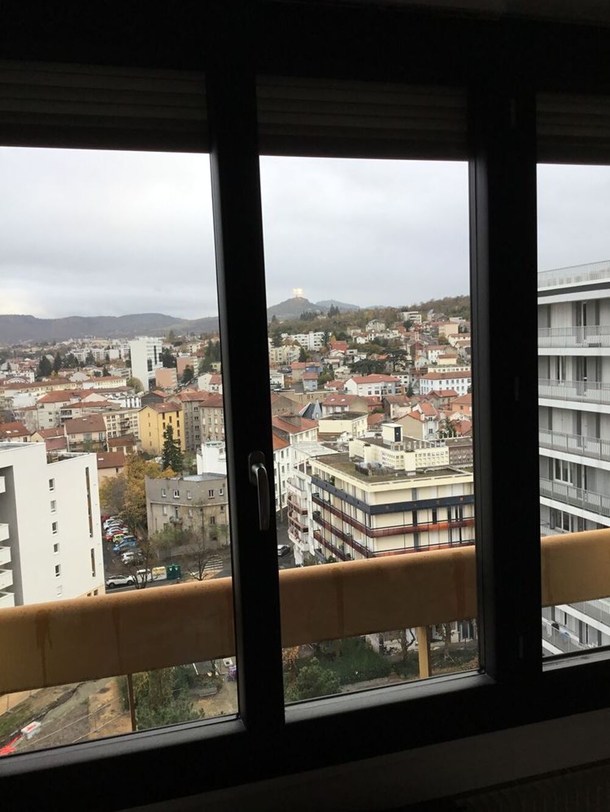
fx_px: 728
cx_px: 305
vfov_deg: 58.3
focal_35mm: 31
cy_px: 406
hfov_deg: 45.4
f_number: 2.4
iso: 32
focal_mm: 3.3
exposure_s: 1/100
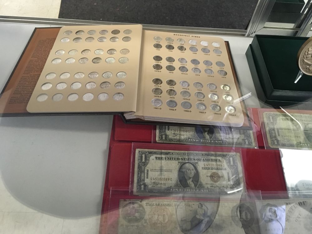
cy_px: 117
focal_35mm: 29
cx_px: 156
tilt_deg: -54.3
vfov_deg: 48.2
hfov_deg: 61.7
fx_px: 261
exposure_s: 1/24
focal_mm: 4.15
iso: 200
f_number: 2.2
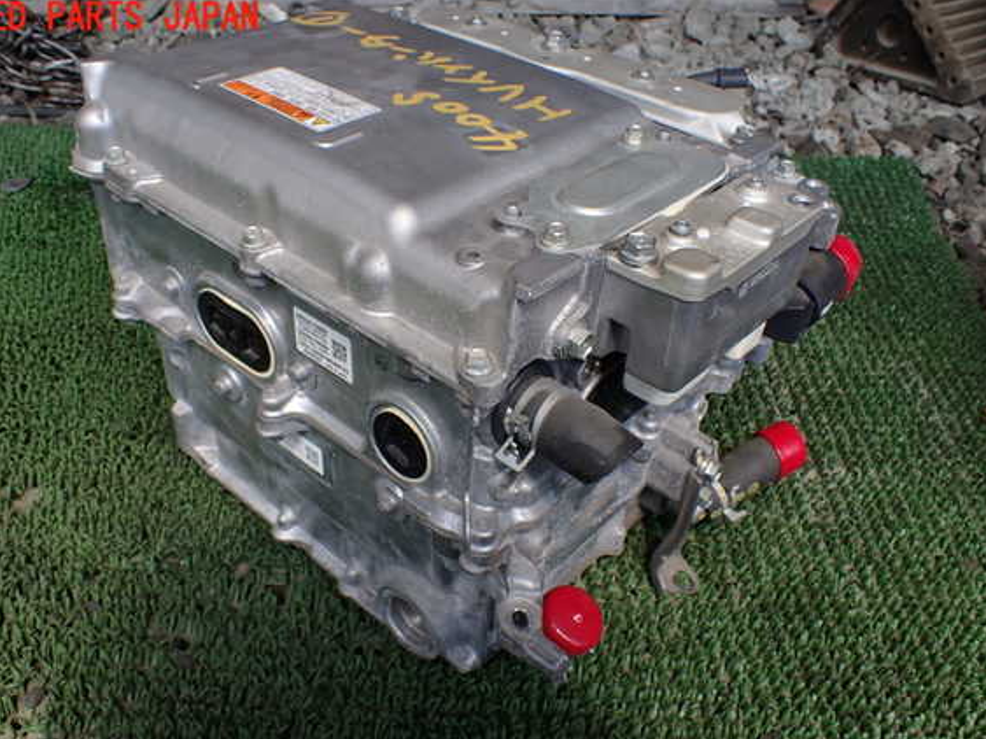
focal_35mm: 32
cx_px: 466
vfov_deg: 44.1
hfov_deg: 56.8
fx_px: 911
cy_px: 391
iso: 100
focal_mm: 5.4
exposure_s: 1/160
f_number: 3.2
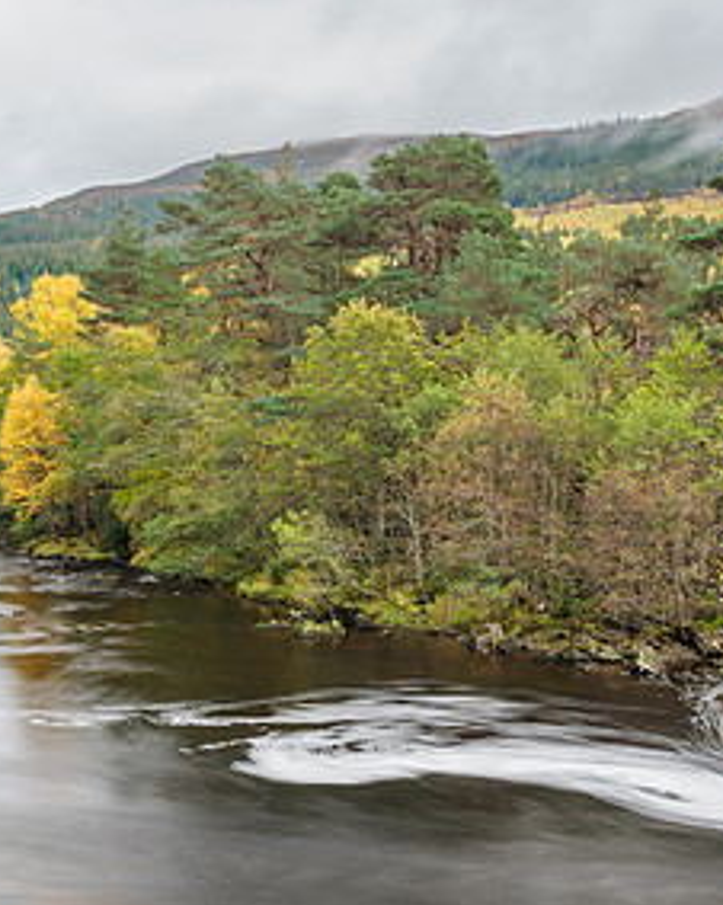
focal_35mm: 48
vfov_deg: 38.7
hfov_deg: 30.8
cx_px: 160
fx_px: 1285
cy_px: 542
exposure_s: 8
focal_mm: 12
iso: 200
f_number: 7.1
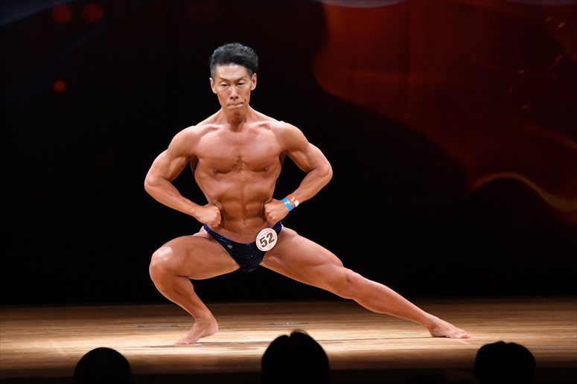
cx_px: 288
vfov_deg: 4.6
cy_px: 192
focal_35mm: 300
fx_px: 4806
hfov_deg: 6.9
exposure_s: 1/400
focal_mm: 200
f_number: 5.6
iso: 4000
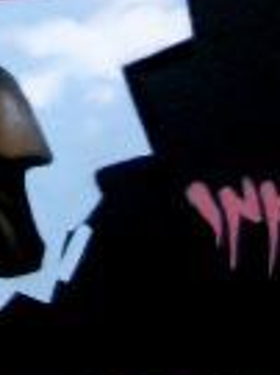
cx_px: -118
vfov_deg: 11.3
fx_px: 1847
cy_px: -119
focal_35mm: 171
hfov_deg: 8.5
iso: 200
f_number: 2.8
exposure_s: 1/6.08
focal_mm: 6
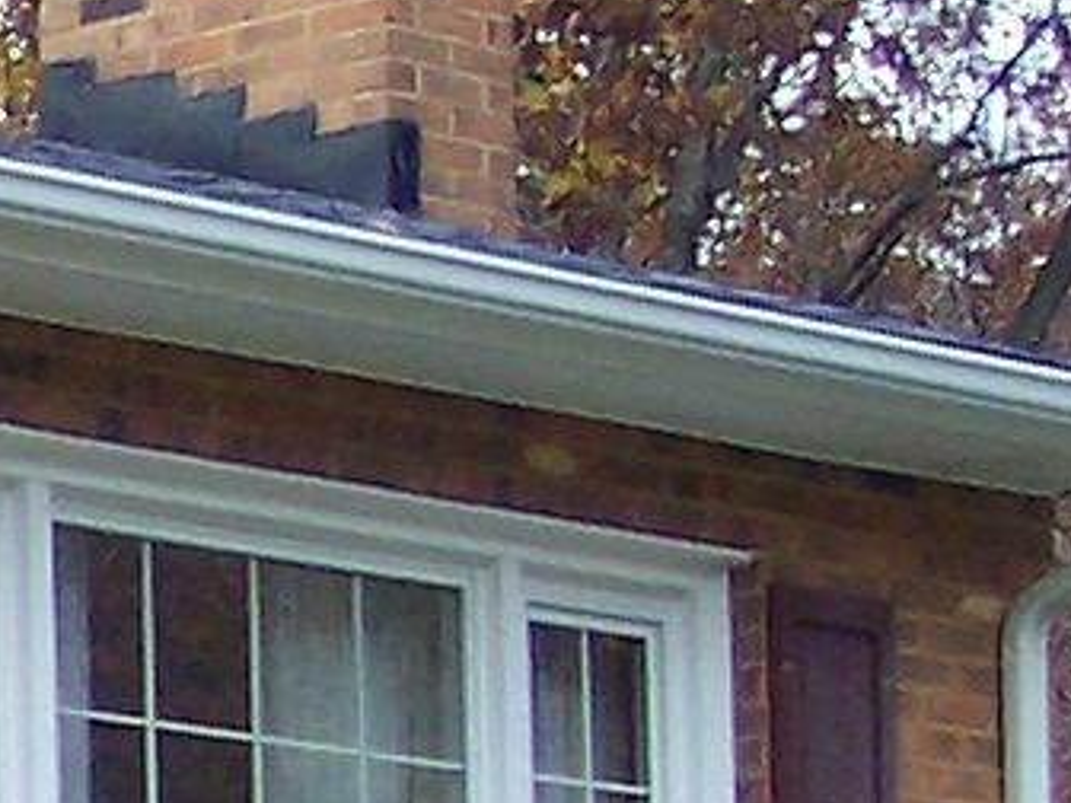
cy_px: 1756
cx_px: -2193
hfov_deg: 6.2
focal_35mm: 292
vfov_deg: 5.0
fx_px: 9034
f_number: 2.8
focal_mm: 8
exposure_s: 1/500
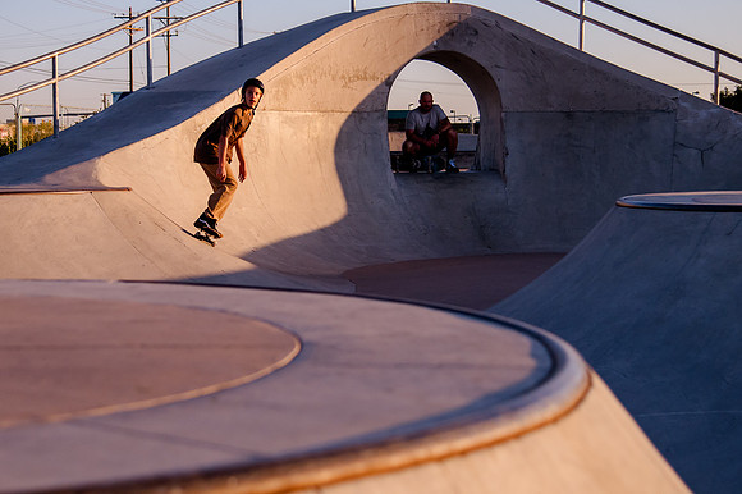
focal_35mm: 76
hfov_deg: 26.8
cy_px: 207
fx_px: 1557
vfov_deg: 18.0
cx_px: 304
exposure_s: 1/3200
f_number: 4
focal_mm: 48
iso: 1000
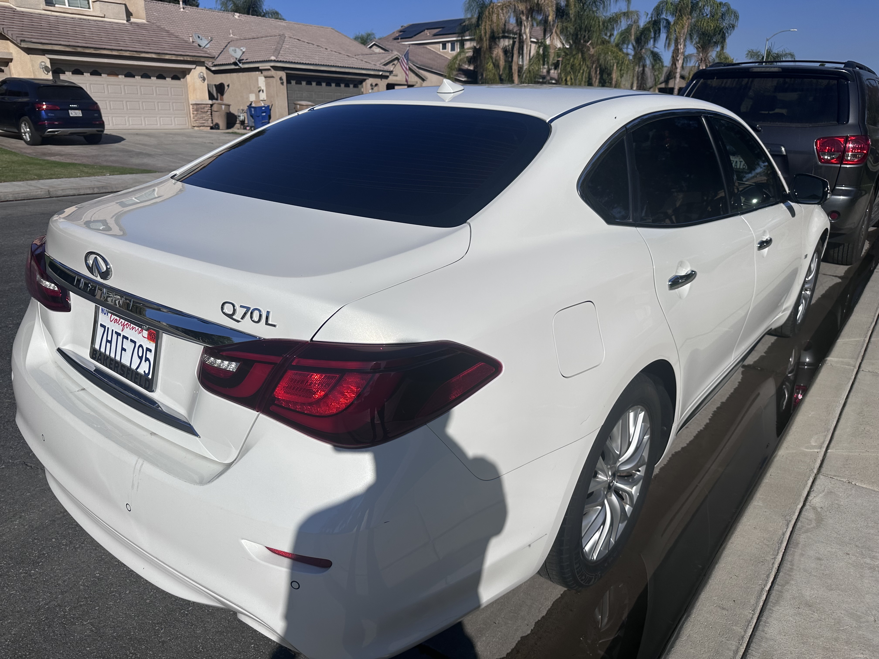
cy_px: 330
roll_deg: -0.2
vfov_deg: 56.8
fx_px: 609
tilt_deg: -19.2
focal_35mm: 24
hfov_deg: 71.6
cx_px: 440
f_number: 1.78
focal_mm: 6.86
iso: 80
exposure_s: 1/13699
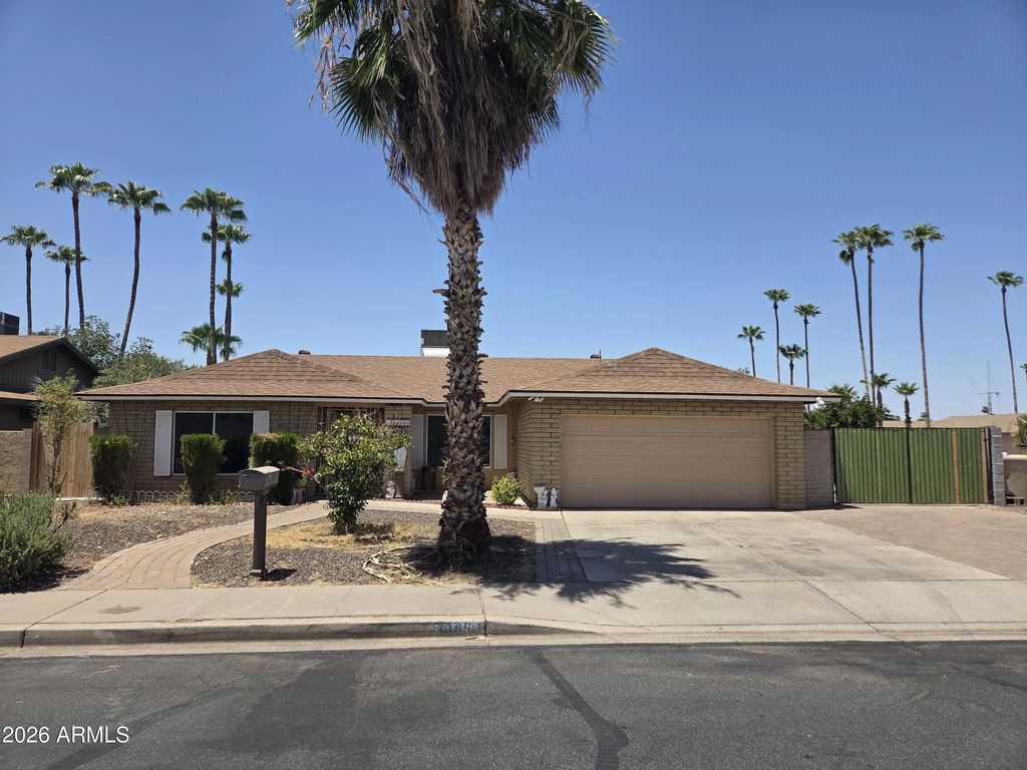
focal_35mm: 23
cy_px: 385
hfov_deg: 73.9
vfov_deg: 58.9
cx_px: 514
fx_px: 682
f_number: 1.8
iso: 80
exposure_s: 1/5261
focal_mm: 5.4
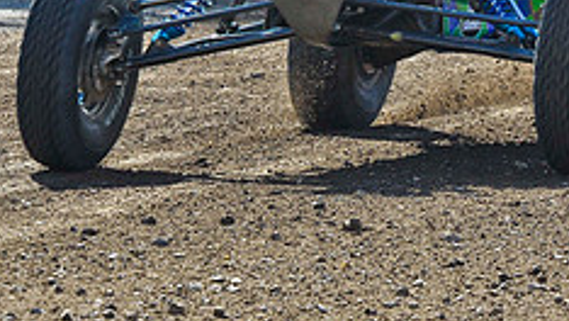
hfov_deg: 4.7
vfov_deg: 2.7
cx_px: 479
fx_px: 6854
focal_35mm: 454
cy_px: -49
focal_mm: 175
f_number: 9
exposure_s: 1/640
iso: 640
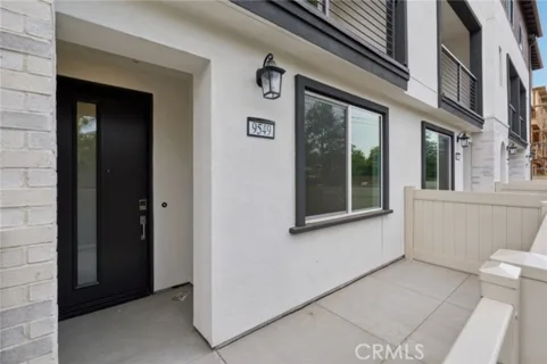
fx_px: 251
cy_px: 182
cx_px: 274
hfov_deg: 95.0
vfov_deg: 72.0
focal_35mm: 16
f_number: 8
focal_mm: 16.5
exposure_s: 1/320
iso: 125
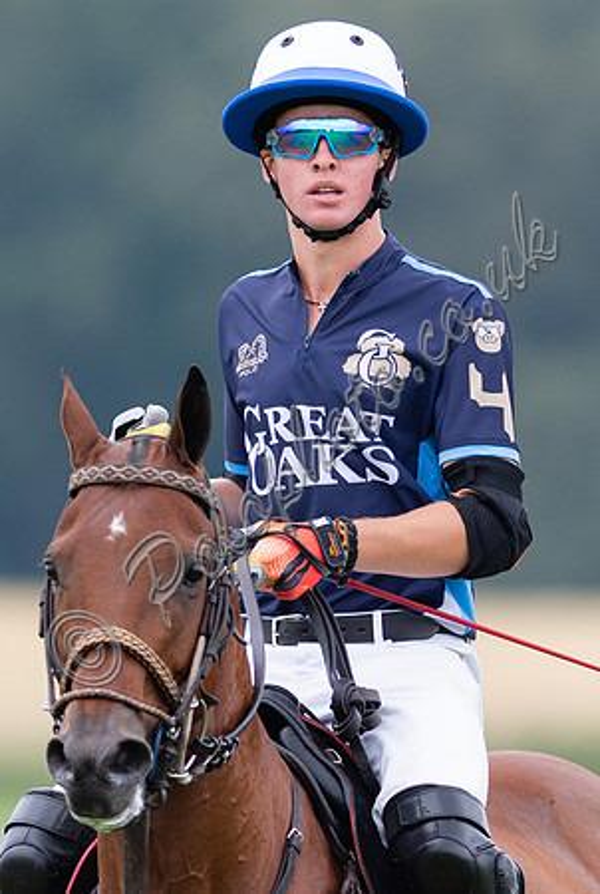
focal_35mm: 839
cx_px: 297
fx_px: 20868
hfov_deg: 1.6
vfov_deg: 2.5
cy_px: 339
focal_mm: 300
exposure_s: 1/3200
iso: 400
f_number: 2.8
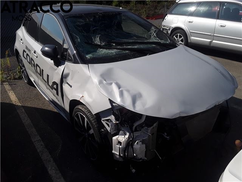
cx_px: 121
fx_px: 196
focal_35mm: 28
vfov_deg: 49.7
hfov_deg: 63.4
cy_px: 91
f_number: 1.9
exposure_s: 1/2747
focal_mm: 2.91
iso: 40
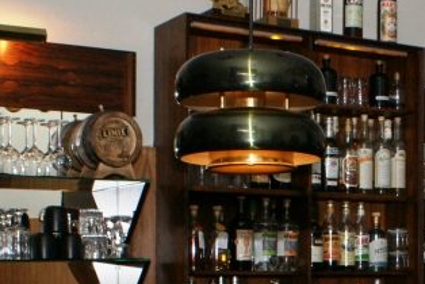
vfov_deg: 15.2
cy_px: 306
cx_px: 443
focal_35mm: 88
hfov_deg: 22.1
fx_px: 1040
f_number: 5.6
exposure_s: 1/60
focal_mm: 18
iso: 800
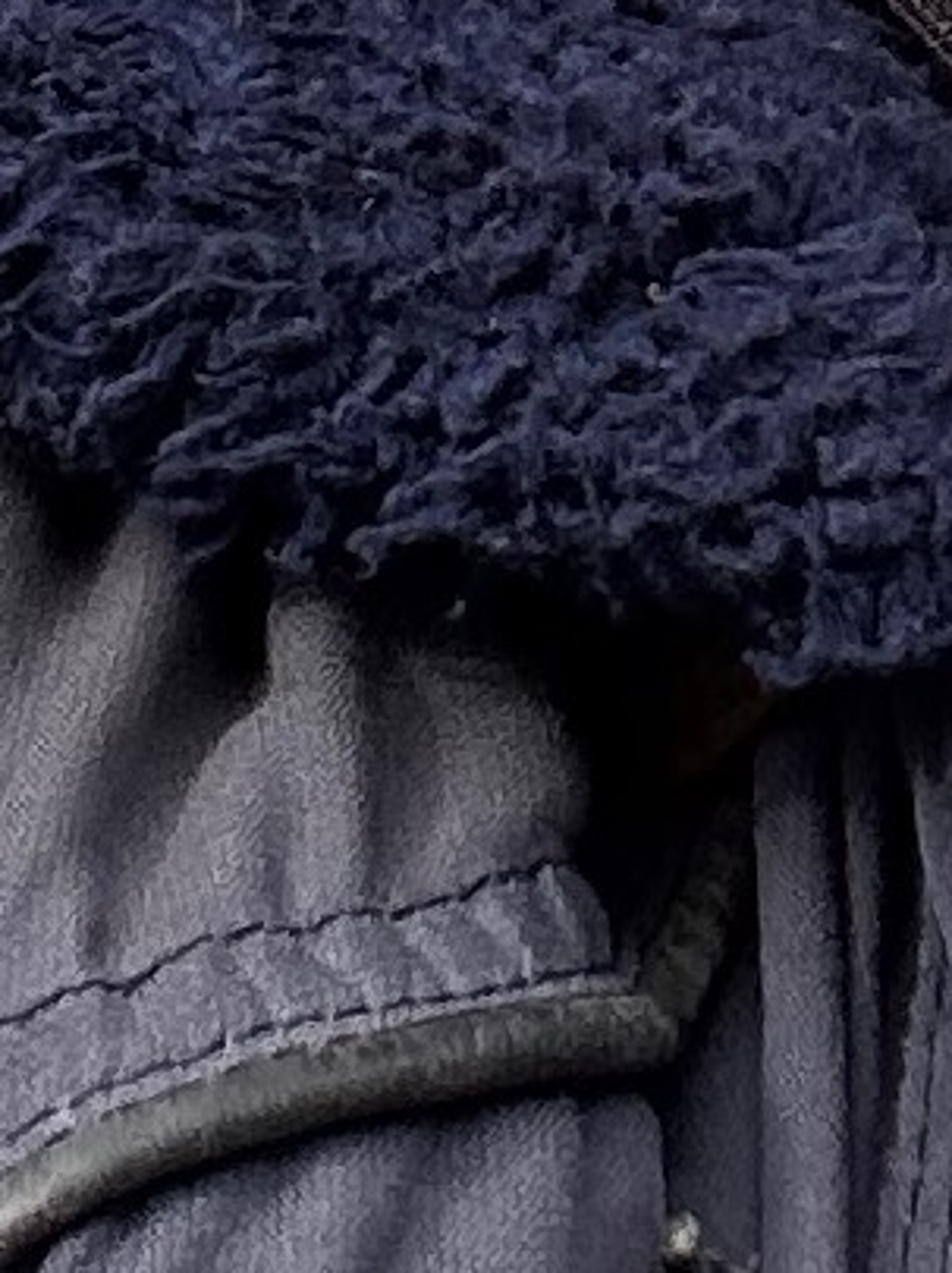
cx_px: -57
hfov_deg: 6.5
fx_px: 8411
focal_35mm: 229
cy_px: -1191
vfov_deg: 8.3
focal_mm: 2.69
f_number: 1.9
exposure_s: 1/740
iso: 25
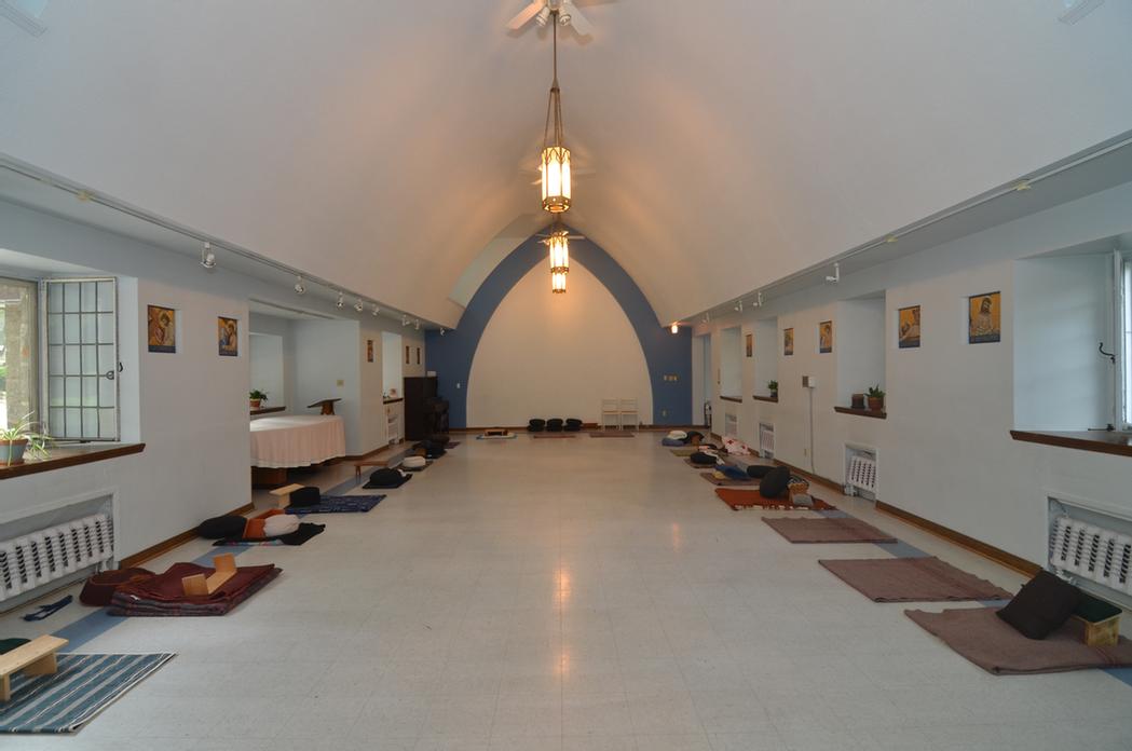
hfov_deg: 95.1
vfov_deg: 71.9
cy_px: 376
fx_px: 518
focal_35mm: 16
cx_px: 566
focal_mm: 11
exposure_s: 1/20
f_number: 6.7
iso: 400
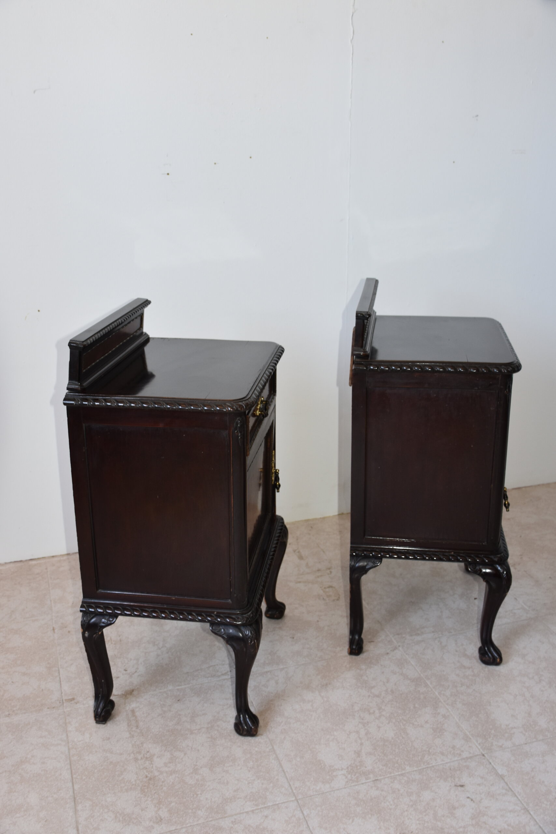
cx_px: 278
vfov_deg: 53.1
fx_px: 834
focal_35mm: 36
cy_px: 417
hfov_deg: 36.9
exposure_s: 1/60
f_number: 3.8
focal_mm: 24
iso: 500
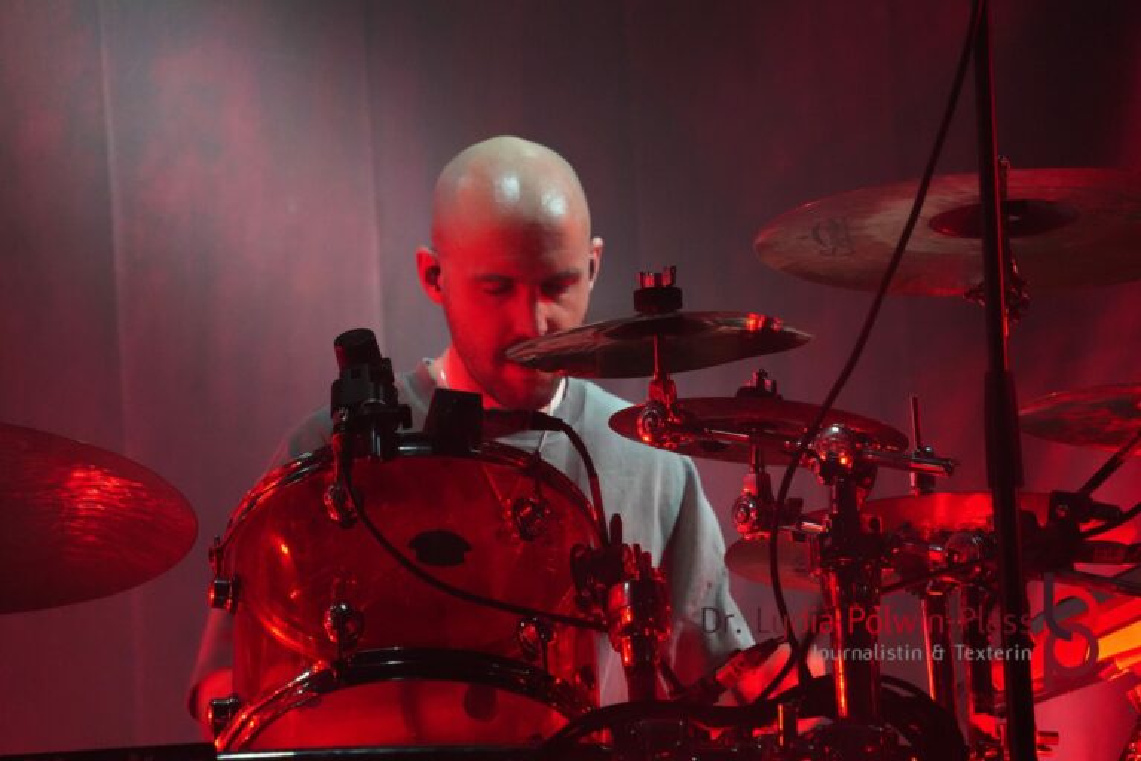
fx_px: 4564
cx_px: 570
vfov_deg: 9.5
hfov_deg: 14.3
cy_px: 380
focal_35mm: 144
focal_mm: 96
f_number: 5.6
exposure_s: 1/40
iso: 6400
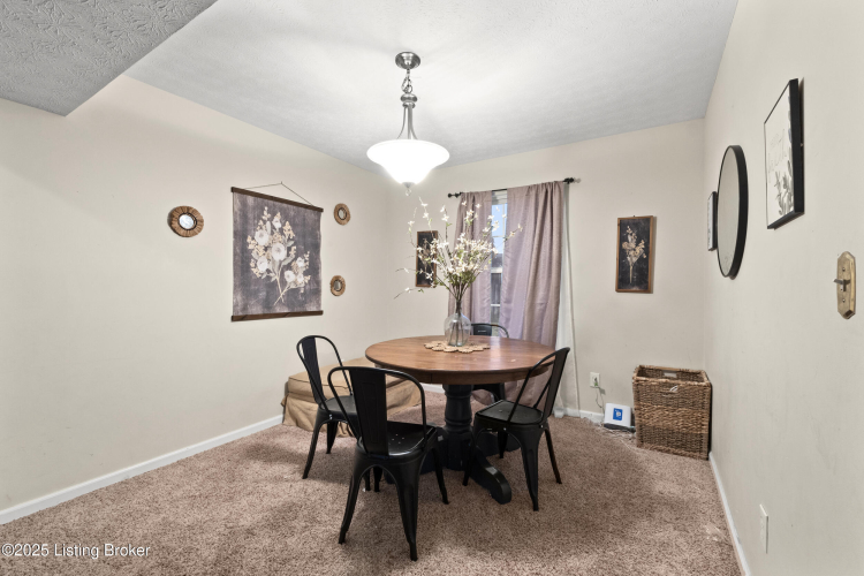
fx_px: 360
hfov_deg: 100.4
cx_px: 432
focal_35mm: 15
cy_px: 288
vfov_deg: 77.3
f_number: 10
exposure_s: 2.5
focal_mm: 10
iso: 400
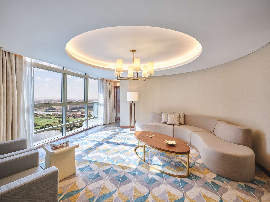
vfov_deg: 78.1
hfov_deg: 94.5
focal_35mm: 16
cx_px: 135
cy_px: 101
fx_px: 125
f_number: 10
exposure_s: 1/3
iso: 100
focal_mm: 20
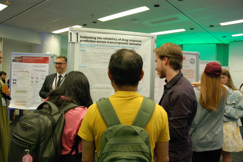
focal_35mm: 28
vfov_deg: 45.6
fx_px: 192
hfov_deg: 64.6
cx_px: 122
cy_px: 81
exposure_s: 1/125
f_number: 4
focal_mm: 19
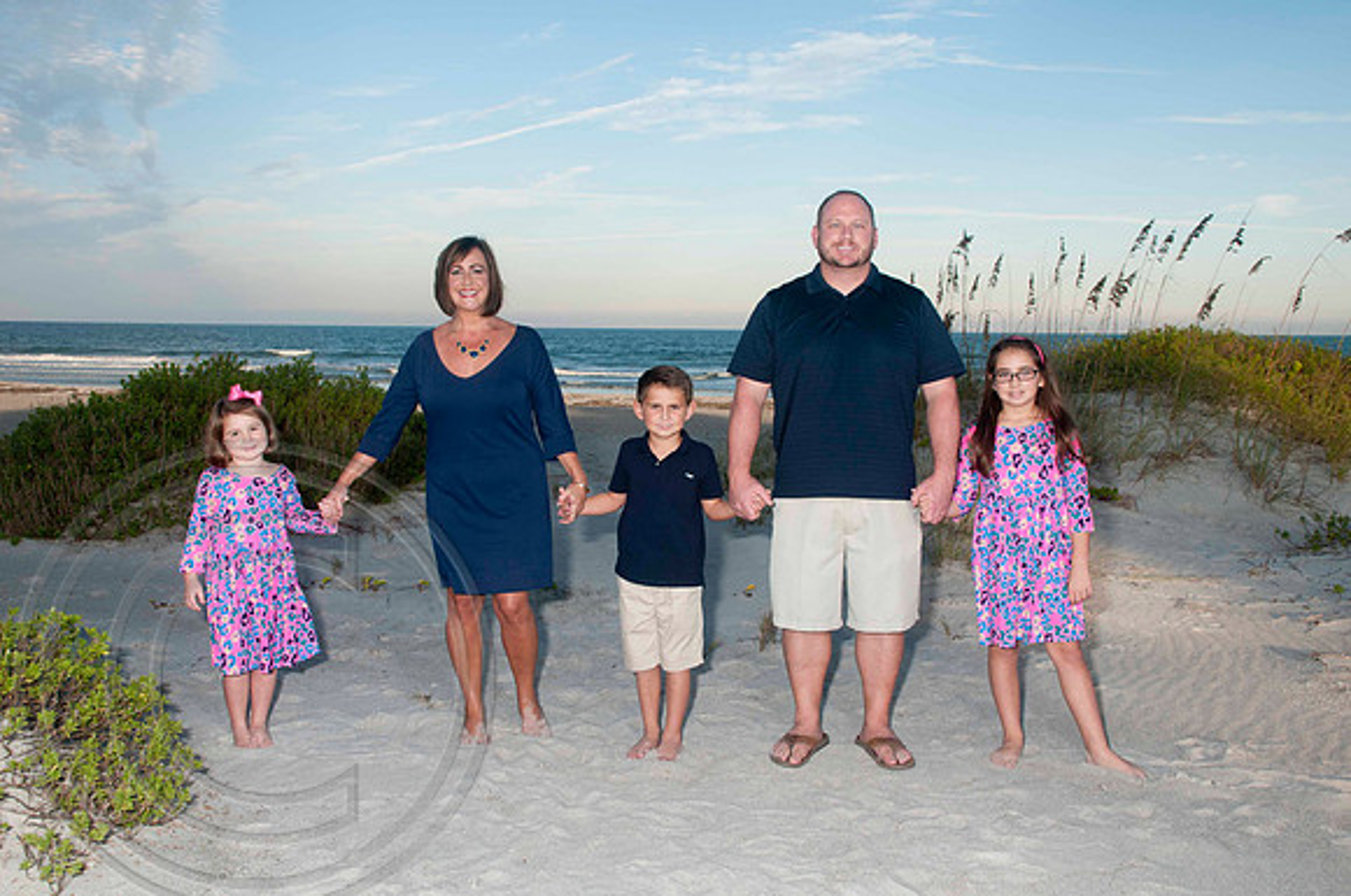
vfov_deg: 39.9
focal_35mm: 33
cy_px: 448
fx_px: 1237
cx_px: 676
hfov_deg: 57.3
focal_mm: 22
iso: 100
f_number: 8
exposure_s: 1/160
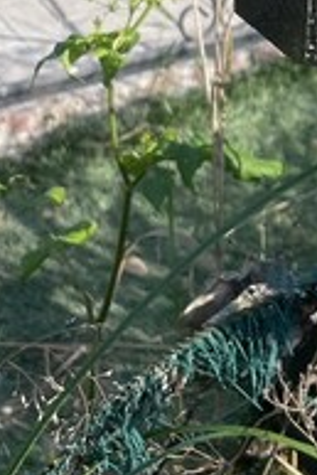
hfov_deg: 11.4
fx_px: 1477
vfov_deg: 18.1
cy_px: 98
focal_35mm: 112
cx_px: 577
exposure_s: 1/1618
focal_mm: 4.2
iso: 32
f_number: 1.6
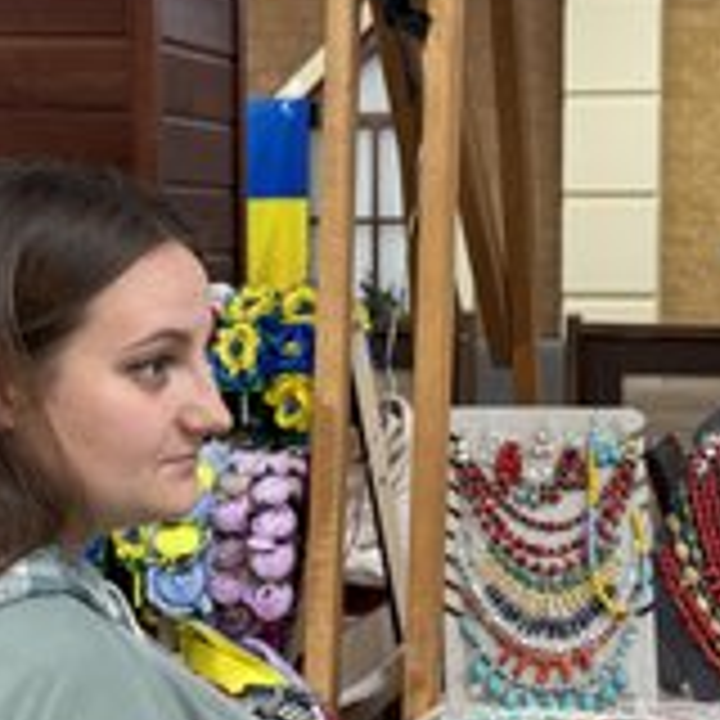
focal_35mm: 106
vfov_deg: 16.4
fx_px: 2494
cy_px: 459
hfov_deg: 16.4
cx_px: 518
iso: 160
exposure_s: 1/50
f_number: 1.78
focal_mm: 6.76
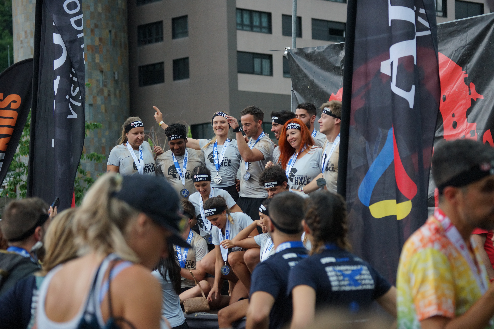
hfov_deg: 20.4
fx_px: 1372
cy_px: 164
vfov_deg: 13.7
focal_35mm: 100
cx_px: 247
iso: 1600
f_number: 5
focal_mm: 100
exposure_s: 1/160
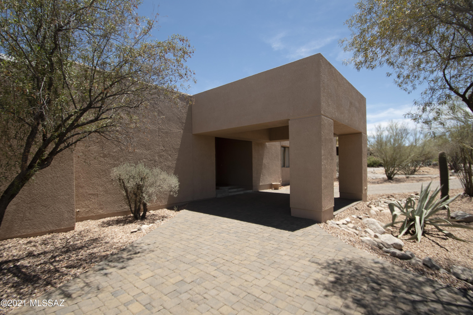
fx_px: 197
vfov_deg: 77.3
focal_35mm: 15
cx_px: 236
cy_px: 158
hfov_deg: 100.4
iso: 100
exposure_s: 1/800
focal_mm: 10
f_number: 5.6
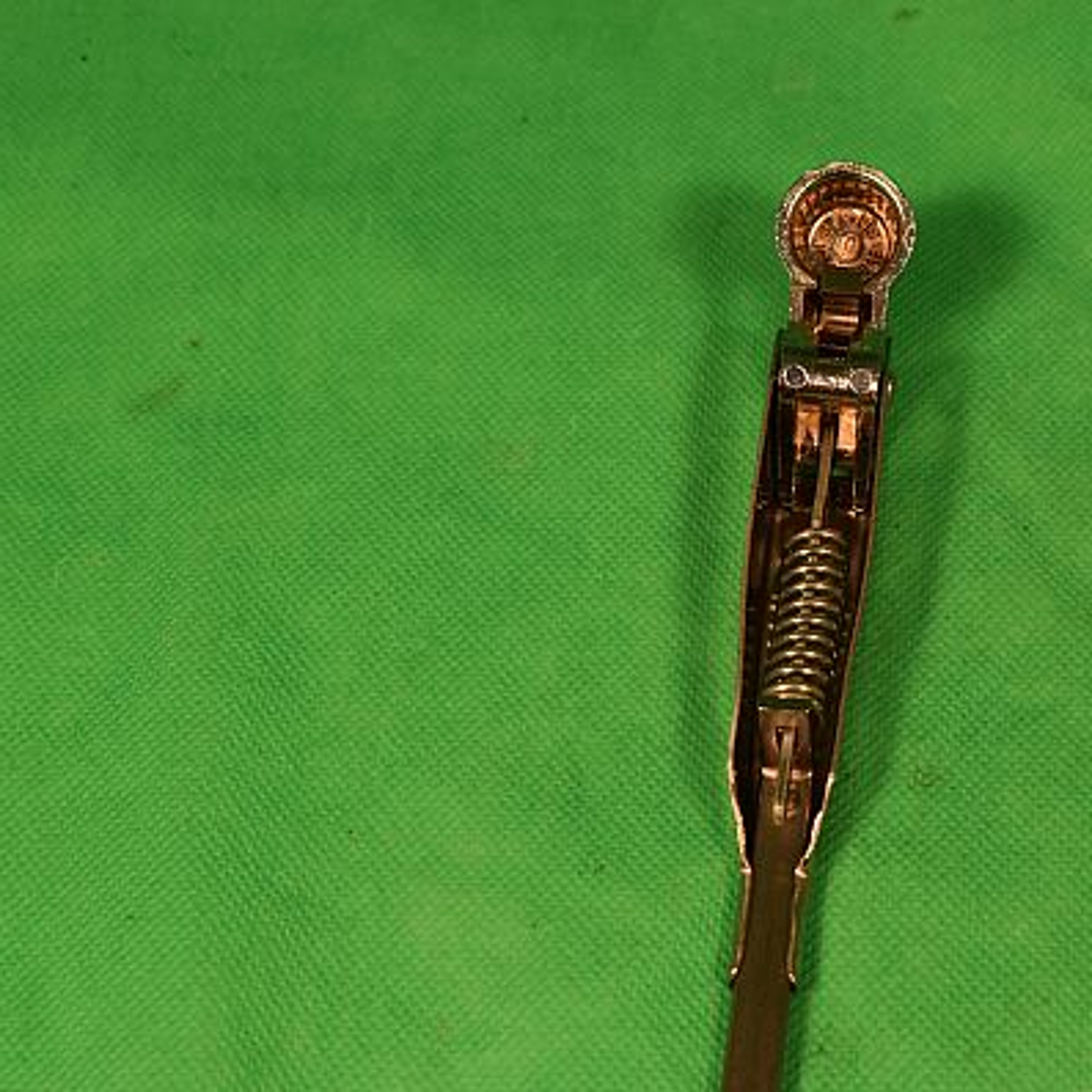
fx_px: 2748
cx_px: 822
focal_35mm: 77
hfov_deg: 22.3
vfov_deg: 22.5
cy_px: 545
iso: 320
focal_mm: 40
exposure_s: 1/250
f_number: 8
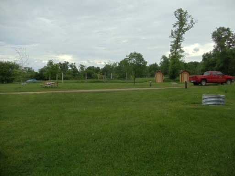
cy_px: 88
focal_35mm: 44
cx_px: 118
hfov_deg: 42.9
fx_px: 299
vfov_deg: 32.9
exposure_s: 1/200
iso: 100
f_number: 3.5
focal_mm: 6
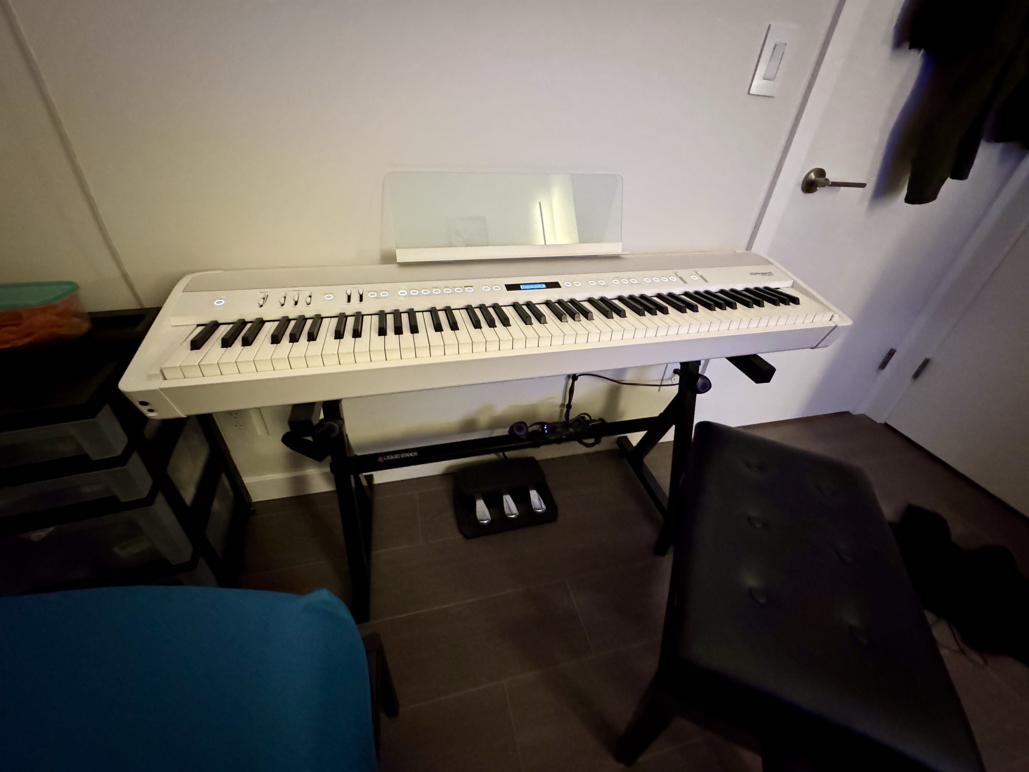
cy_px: 386
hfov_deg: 102.1
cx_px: 514
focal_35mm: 14
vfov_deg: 85.7
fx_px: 416
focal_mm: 2.22
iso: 1600
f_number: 2.2
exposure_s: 1/40
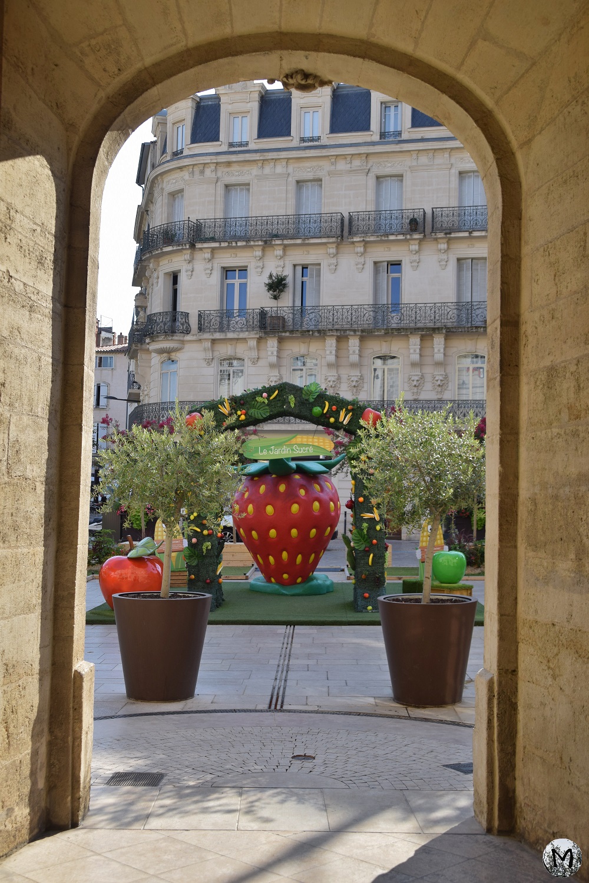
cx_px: 294
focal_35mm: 42
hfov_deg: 31.9
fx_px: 1031
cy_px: 442
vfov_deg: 46.4
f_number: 8
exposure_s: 1/250
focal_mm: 28
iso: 250
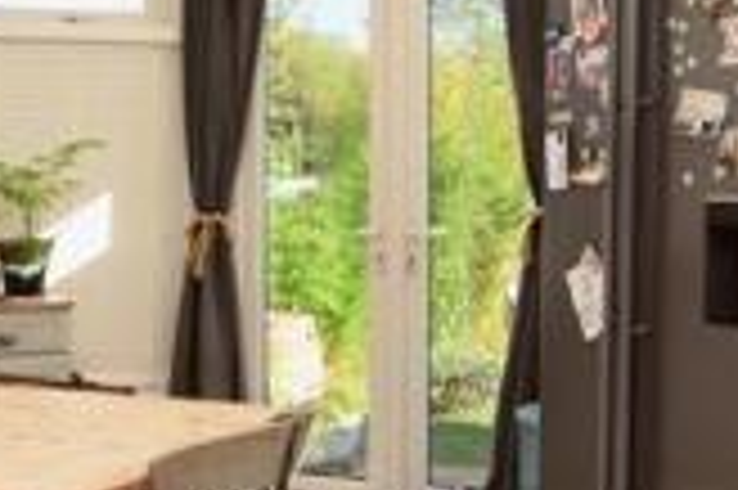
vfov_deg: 22.6
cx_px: 220
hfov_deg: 33.0
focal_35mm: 60
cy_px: 209
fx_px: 1229
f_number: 10
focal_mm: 10
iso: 400
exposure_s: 1/200
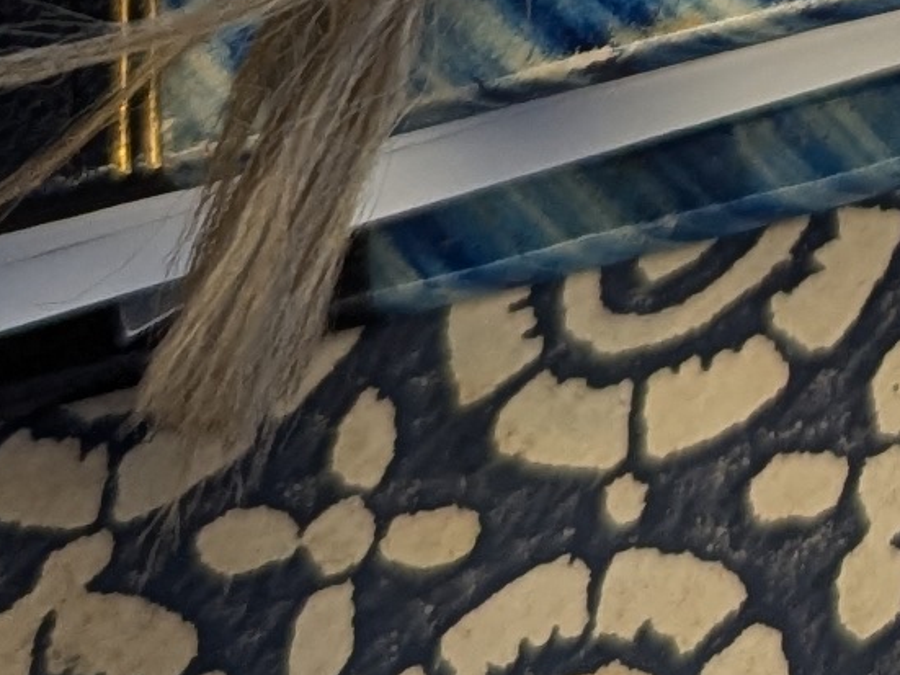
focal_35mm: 178
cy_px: -1151
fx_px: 4627
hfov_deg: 10.4
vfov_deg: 7.6
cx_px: 1700
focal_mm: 6.81
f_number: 1.85
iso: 95
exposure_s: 1/146
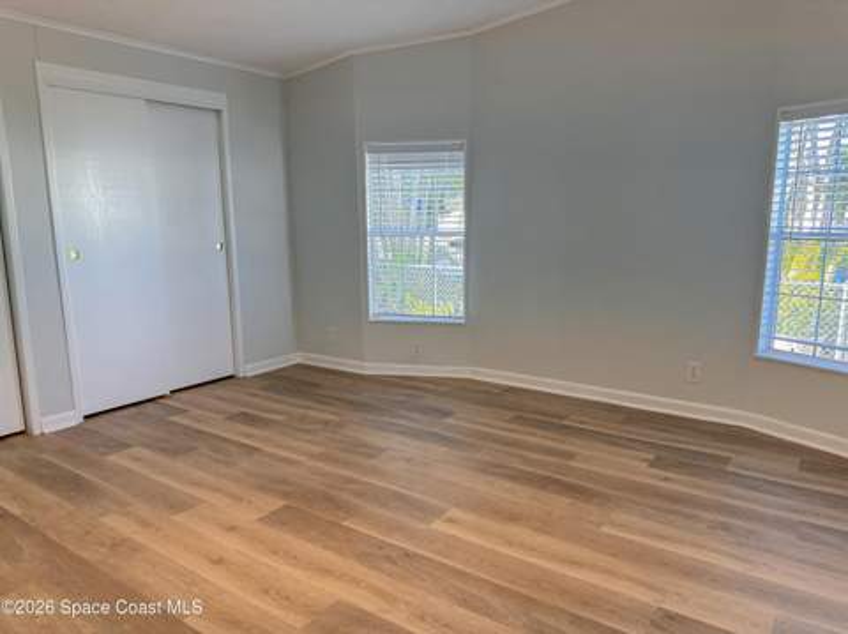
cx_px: 424
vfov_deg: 56.7
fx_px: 587
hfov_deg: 71.7
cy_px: 317
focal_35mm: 24
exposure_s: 1/120
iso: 160
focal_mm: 6.86
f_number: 1.78
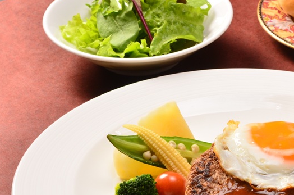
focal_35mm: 206
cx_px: 312
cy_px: 147
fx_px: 1679
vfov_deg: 6.6
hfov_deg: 9.9
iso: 400
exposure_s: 1/45
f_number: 11
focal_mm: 60
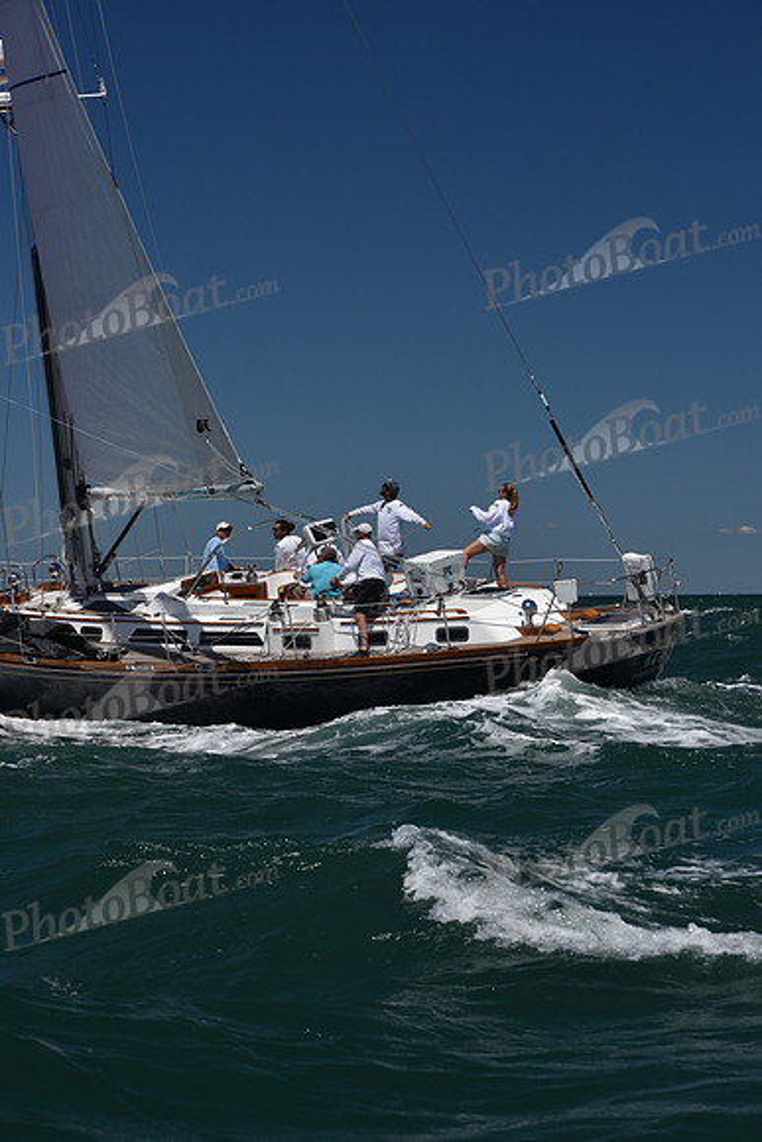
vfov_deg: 22.6
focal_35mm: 90
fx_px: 2856
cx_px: 381
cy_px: 571
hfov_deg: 15.2
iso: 250
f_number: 9
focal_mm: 90
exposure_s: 1/800
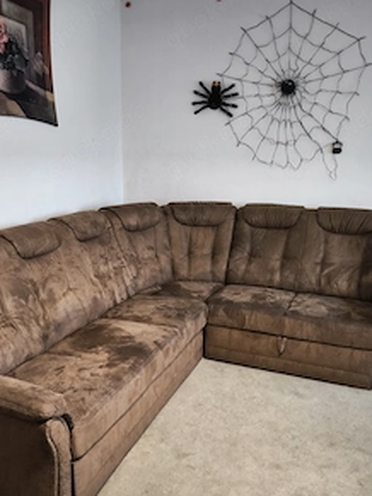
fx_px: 473
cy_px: 297
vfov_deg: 55.0
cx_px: 159
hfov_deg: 42.8
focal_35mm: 33
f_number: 1.9
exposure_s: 1/50
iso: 320
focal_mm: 6.92
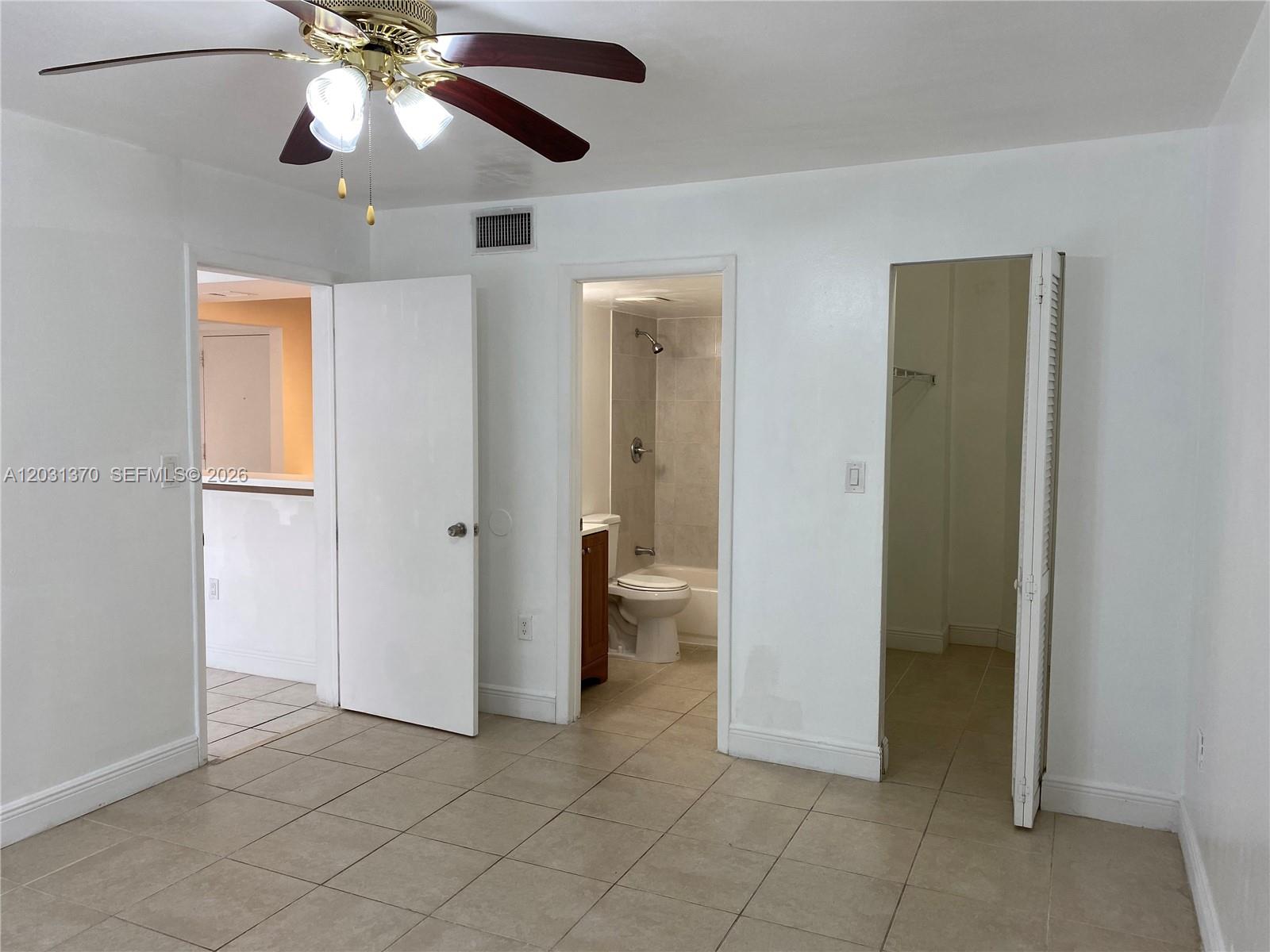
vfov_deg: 53.1
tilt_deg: -5.0
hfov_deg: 67.3
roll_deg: -0.5
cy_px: 476
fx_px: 954
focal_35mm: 26
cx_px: 635
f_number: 1.8
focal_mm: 4.25
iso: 80
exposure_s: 1/120
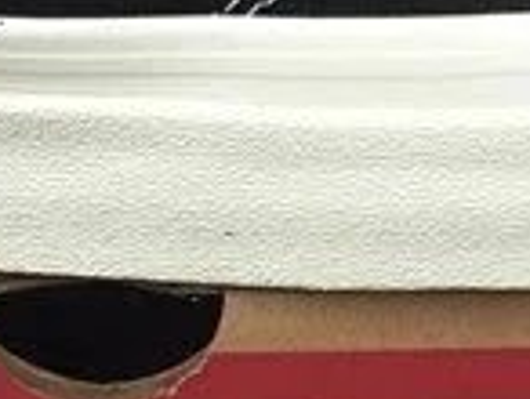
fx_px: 2929
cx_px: 189
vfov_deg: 7.8
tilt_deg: -19.2
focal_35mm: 191
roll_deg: +1.2
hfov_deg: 10.3
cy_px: 140
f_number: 2.4
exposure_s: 1/186
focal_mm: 3.3
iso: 25
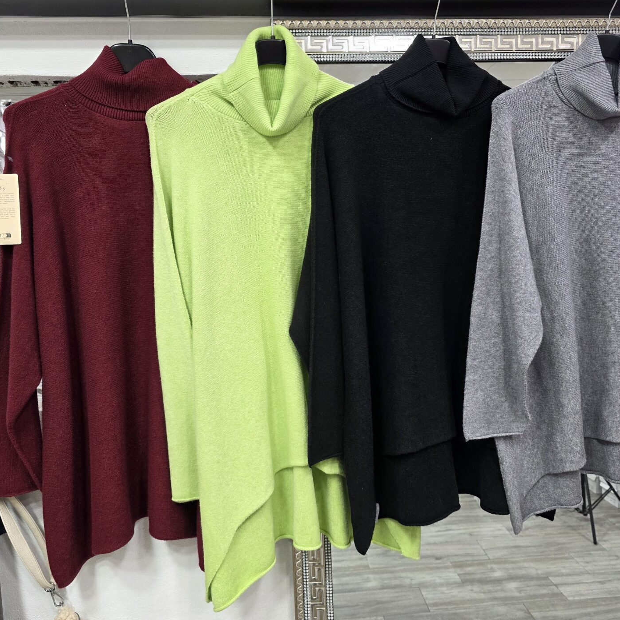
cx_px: 319
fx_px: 567
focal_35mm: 28
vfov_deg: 57.3
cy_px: 302
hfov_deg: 57.3
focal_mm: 6.3
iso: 200
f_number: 1.7
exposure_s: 1/100
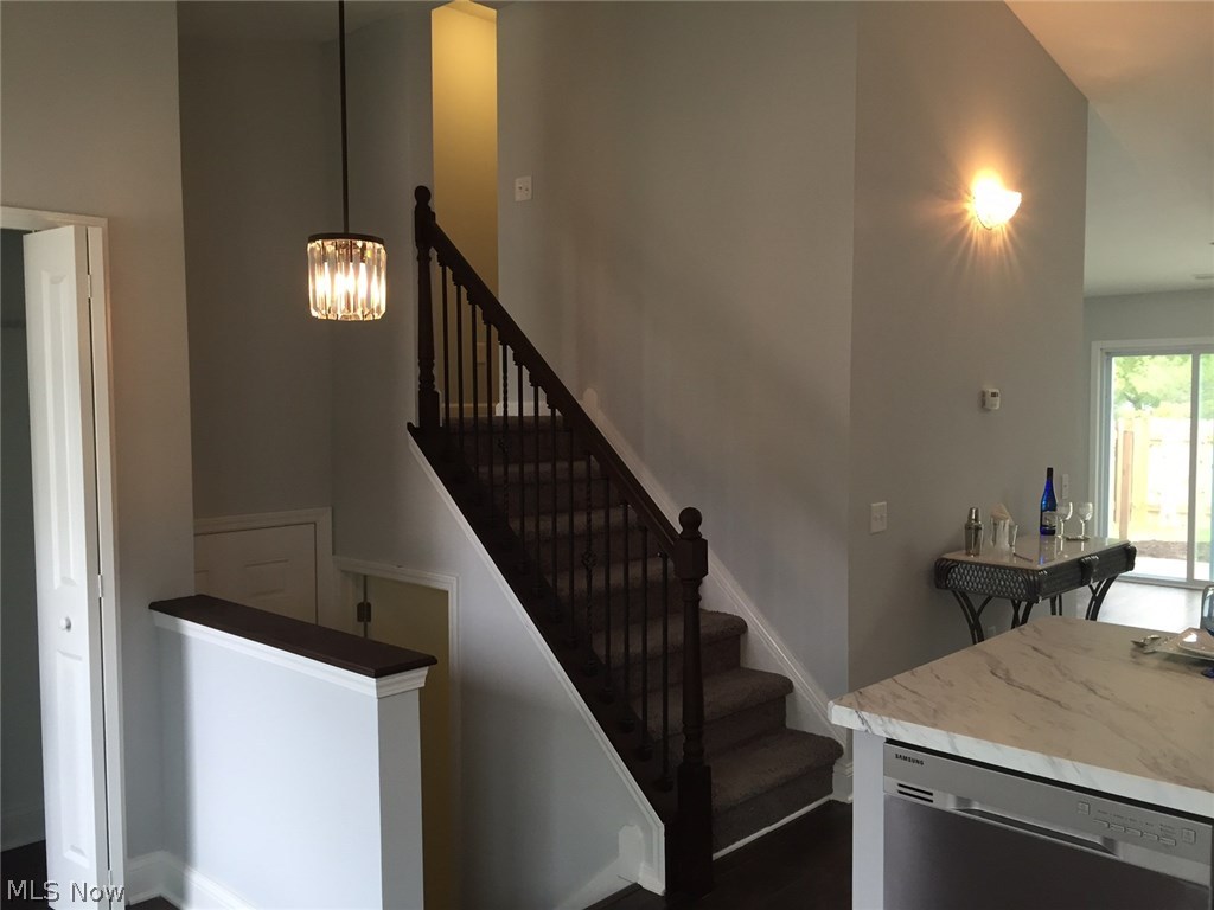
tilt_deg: -3.4
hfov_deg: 61.7
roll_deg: -0.4
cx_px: 607
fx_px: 1017
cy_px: 455
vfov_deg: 48.2
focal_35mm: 29
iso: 32
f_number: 2.2
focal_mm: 4.15
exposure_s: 1/30
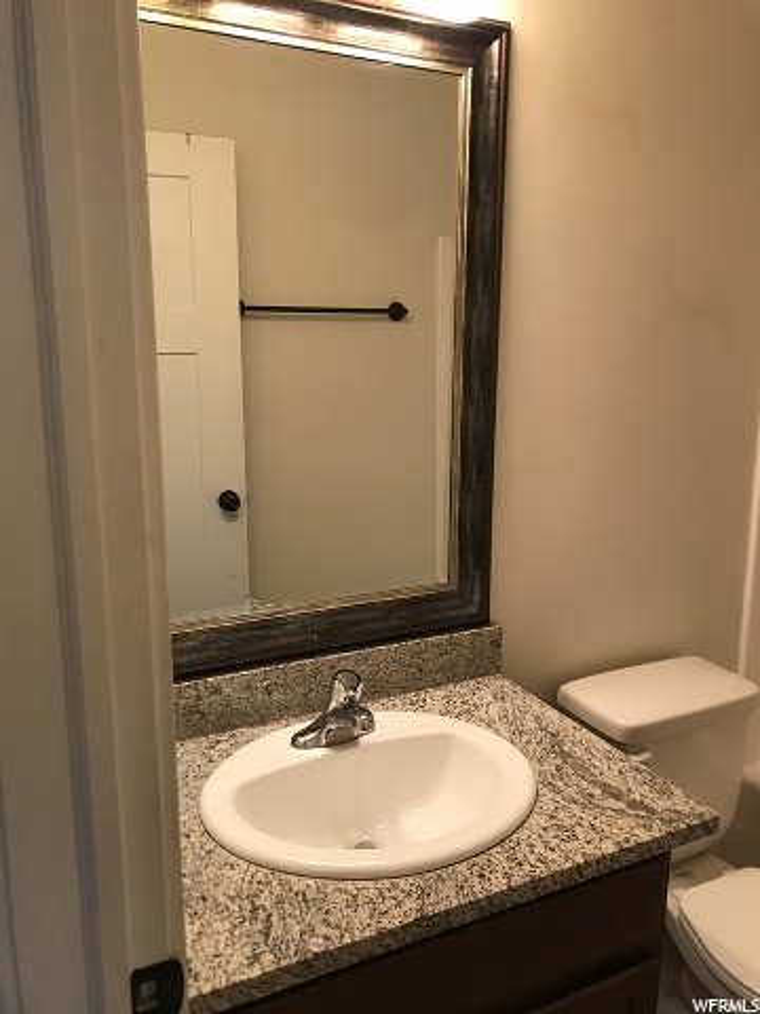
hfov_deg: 49.7
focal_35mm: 28
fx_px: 820
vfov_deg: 63.4
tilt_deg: -11.9
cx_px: 380
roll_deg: +0.1
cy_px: 507
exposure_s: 1/24
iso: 40
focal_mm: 3.99
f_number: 1.8
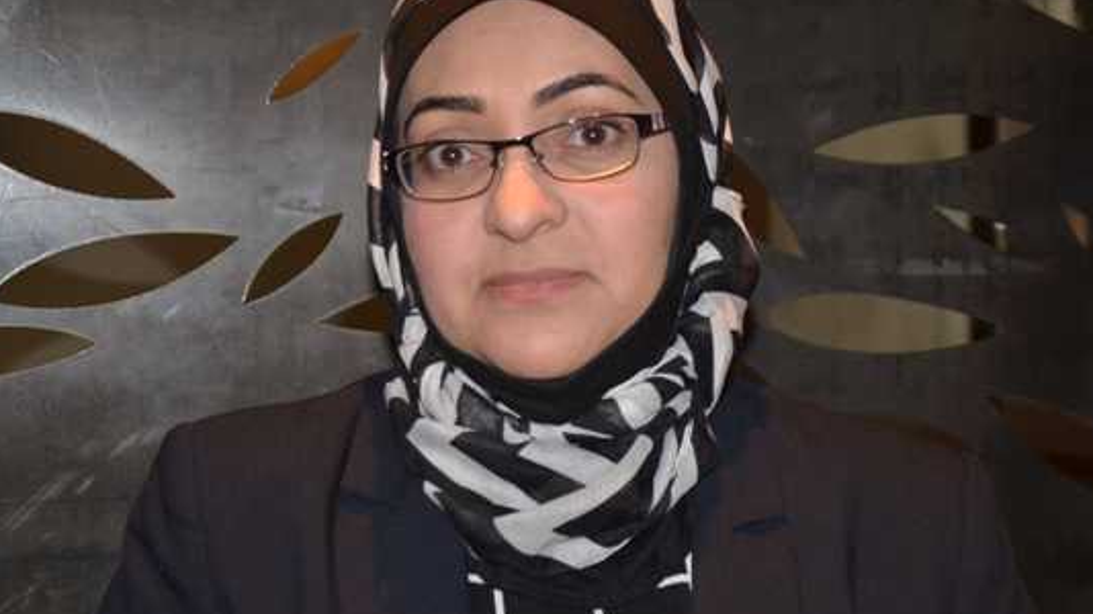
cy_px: 260
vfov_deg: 15.3
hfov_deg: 26.9
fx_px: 2289
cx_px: 536
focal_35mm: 79
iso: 500
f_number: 4.8
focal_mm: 42
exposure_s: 1/60
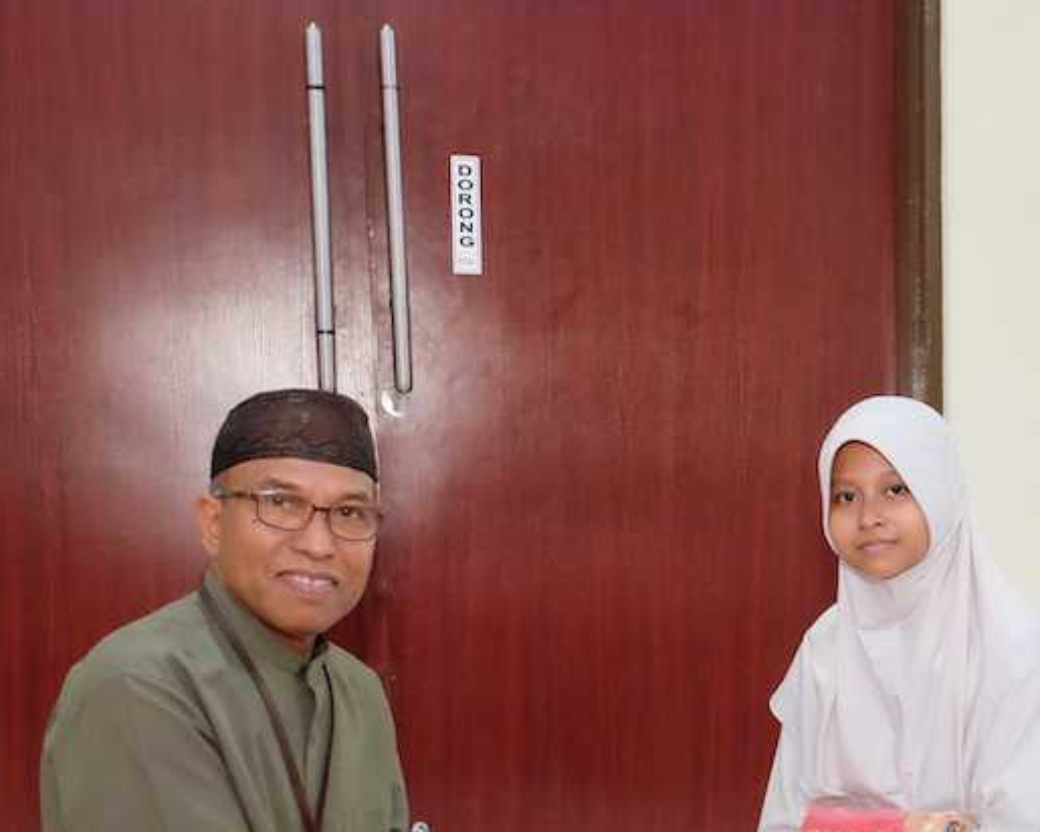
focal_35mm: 59
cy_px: 727
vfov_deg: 25.1
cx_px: 864
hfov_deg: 31.0
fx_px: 1816
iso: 5000
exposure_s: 1/100
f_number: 4
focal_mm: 18
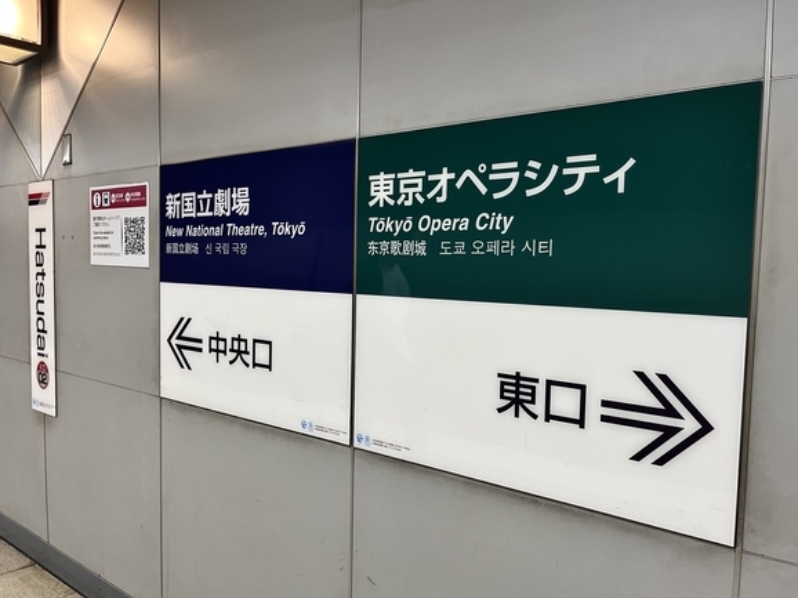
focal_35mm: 27
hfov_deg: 65.3
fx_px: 622
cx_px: 405
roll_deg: -2.7
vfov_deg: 51.3
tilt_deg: -3.9
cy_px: 305
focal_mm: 5.1
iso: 64
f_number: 1.6
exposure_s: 1/50
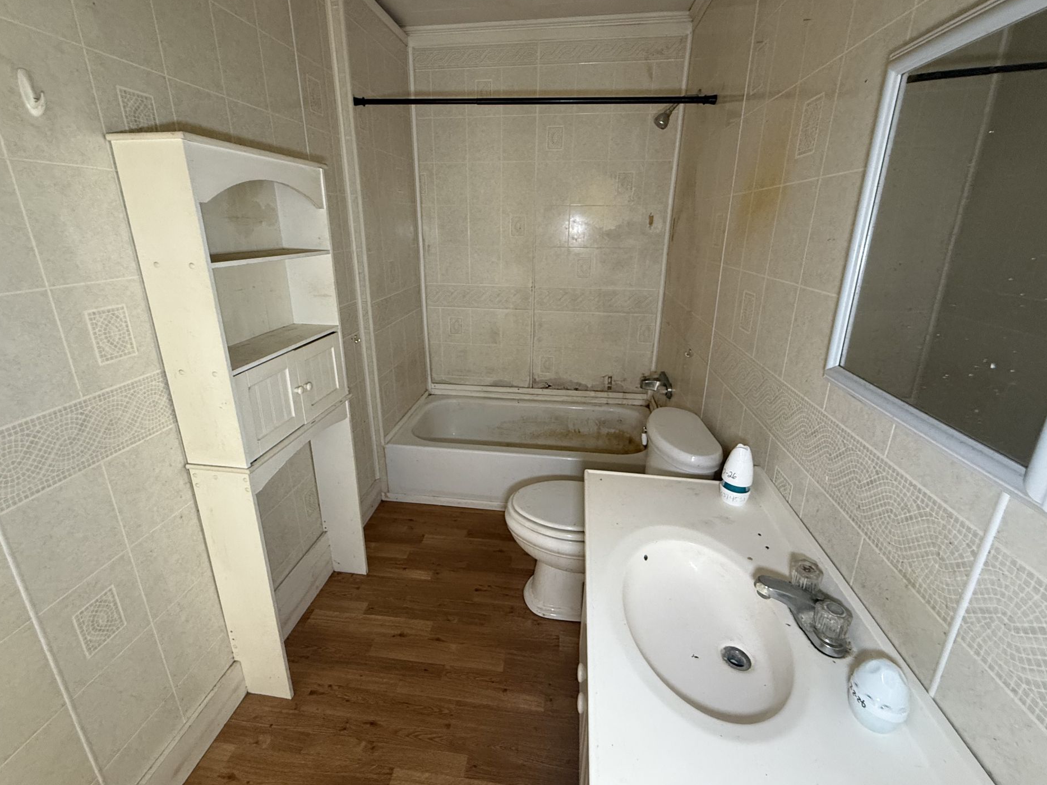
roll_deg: -0.2
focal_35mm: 15
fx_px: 454
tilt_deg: -16.7
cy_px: 368
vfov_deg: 81.6
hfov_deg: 98.2
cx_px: 510
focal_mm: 2.22
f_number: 2.2
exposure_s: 1/60
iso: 400
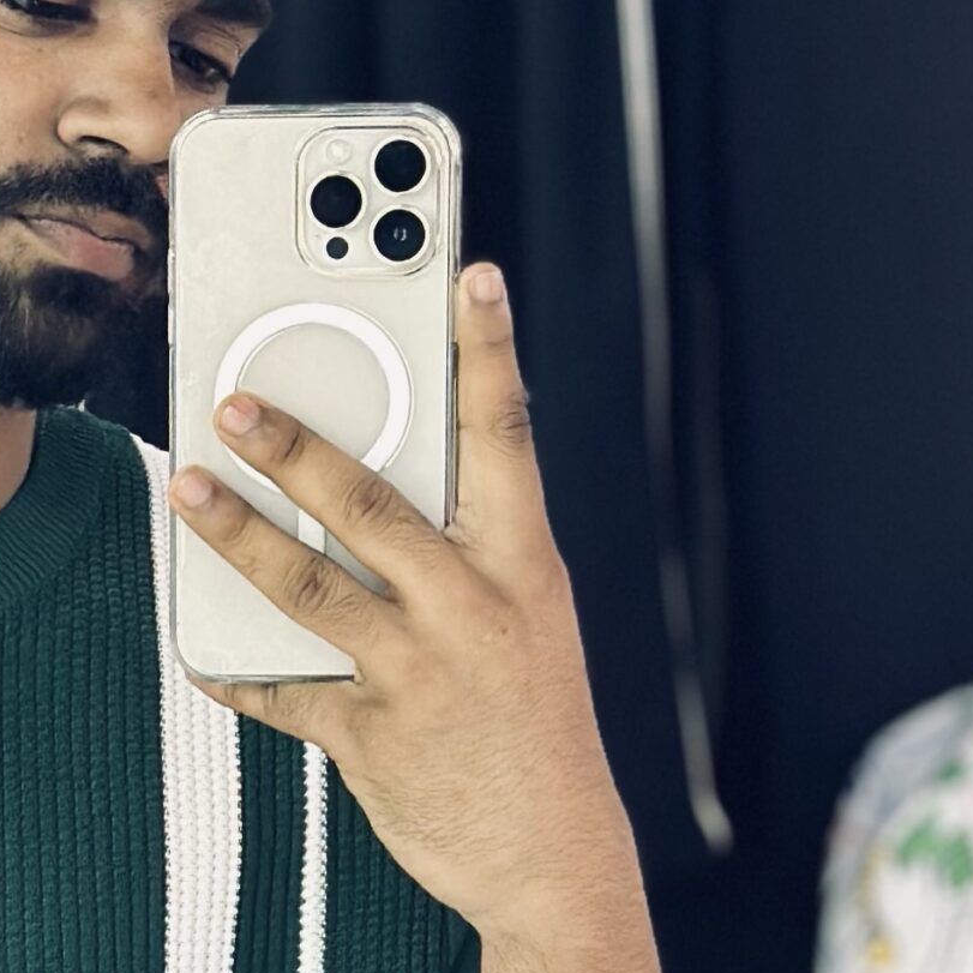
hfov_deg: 12.8
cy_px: 989
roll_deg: +0.8
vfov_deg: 12.9
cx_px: -85
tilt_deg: -7.2
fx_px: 4261
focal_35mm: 134
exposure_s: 1/100
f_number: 1.78
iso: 200
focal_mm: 6.86
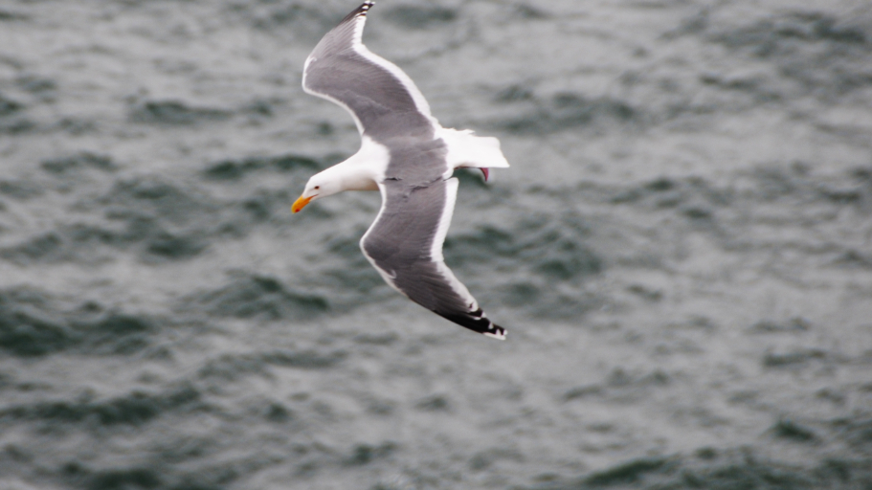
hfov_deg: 6.3
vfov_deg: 3.5
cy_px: 207
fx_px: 7975
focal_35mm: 345
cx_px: 406
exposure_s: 1/800
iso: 250
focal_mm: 200
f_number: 5.6
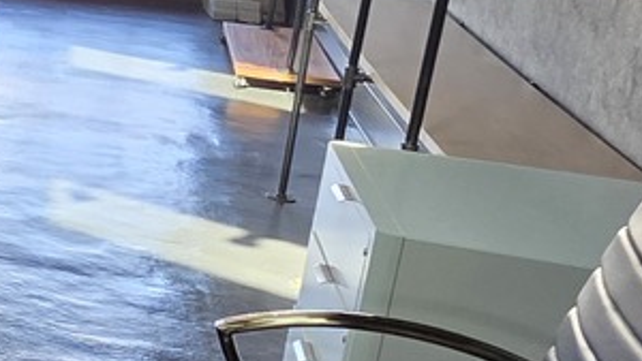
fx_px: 1158
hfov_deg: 16.8
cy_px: 6
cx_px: -783
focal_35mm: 68
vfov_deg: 17.4
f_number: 1.9
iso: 200
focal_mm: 2.2
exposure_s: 1/120
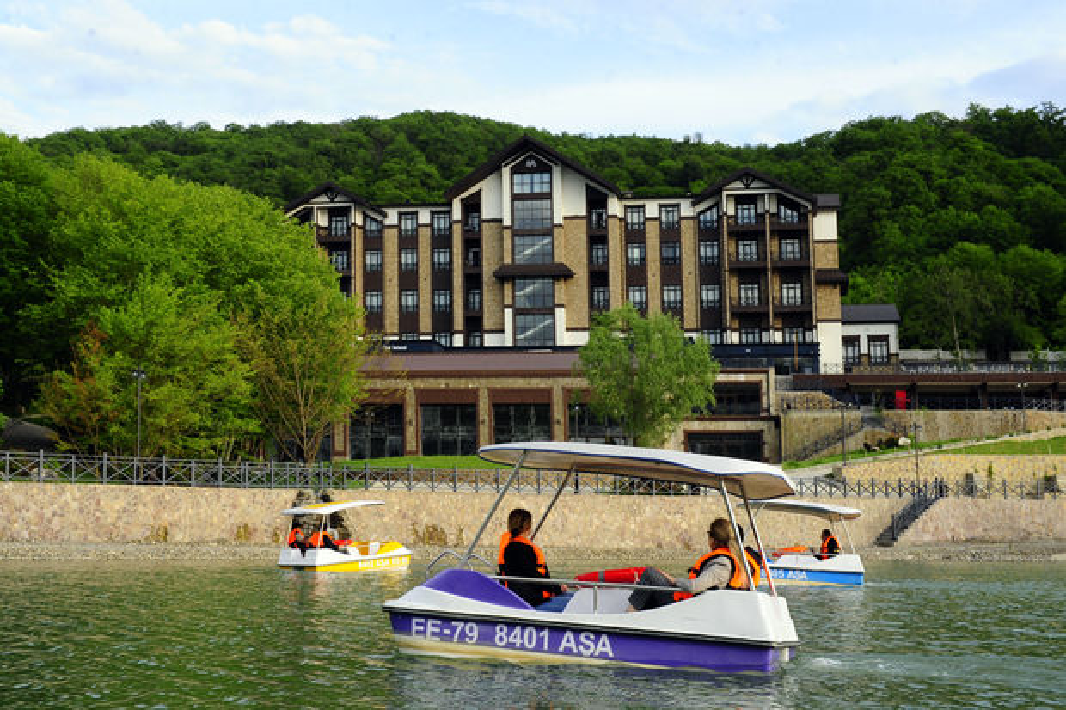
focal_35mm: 38
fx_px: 1125
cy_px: 355
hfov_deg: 50.7
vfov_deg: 35.0
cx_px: 533
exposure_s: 1/160
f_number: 14
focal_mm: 38
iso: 640
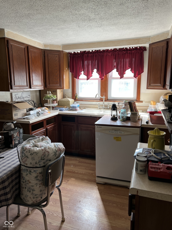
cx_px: 86
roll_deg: -0.1
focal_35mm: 26
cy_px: 115
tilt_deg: -9.9
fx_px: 172
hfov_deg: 53.1
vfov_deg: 67.3
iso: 80
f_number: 1.5
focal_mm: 5.7
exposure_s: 1/121
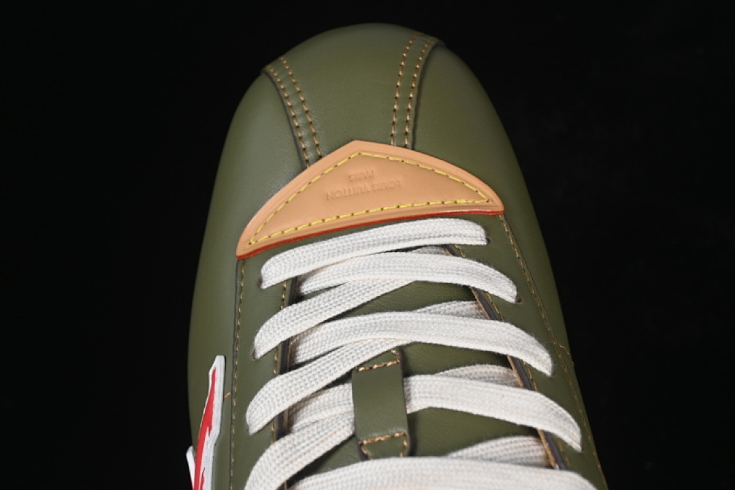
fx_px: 1531
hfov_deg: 27.0
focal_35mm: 75
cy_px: 245
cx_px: 368
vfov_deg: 18.2
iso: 160
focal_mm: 50
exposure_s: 1/60
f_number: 6.3
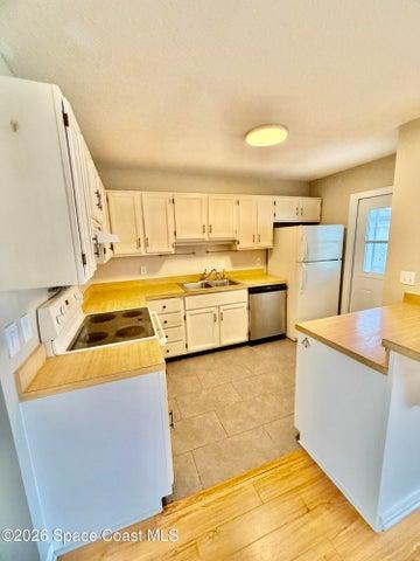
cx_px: 210
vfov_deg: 102.1
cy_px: 280
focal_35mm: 14
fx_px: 226
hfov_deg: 85.7
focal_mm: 2.22
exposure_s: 1/91
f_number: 2.2
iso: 320
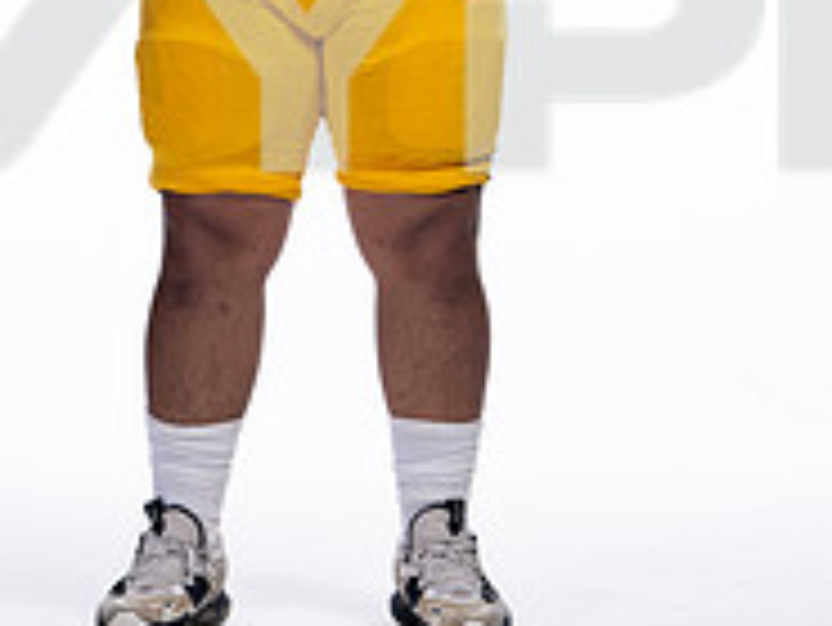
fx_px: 6181
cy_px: -279
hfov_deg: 7.7
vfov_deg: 5.7
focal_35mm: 257
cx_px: 423
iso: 400
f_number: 6.3
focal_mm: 110
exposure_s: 1/250
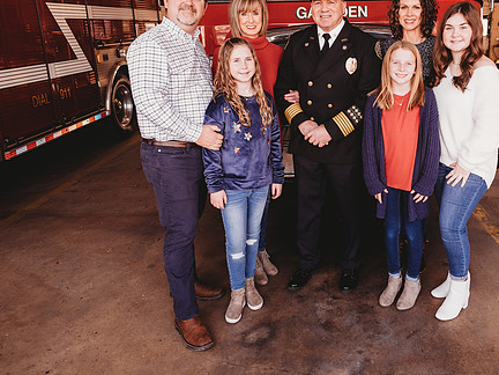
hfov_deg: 57.2
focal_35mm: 31
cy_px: 156
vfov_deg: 45.3
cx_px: 327
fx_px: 447
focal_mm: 24
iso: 250
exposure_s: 1/250
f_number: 3.2
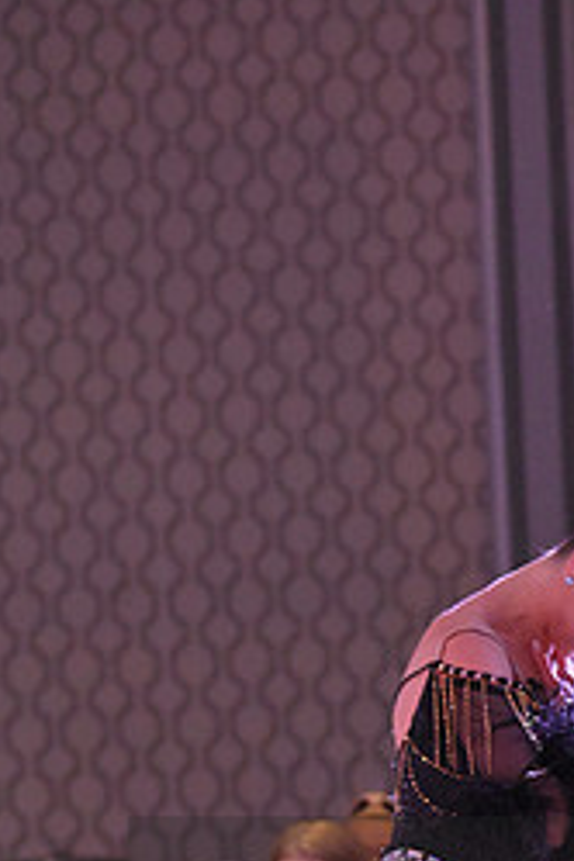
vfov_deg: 4.4
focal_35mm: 466
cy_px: 934
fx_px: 11144
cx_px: 607
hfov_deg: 2.9
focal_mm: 200
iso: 5000
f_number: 5.6
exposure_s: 1/400
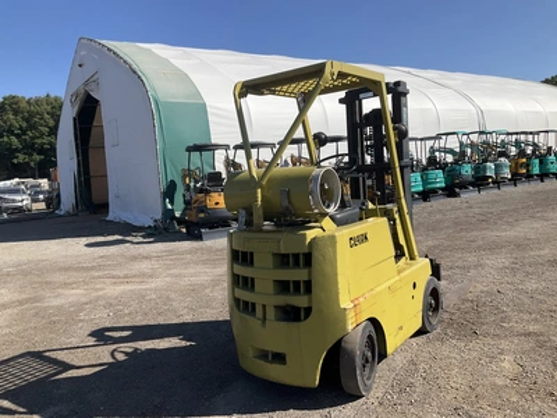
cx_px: 278
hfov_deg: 61.7
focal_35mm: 29
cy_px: 209
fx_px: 467
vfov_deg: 48.2
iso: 25
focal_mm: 3
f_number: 1.8
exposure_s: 1/2141
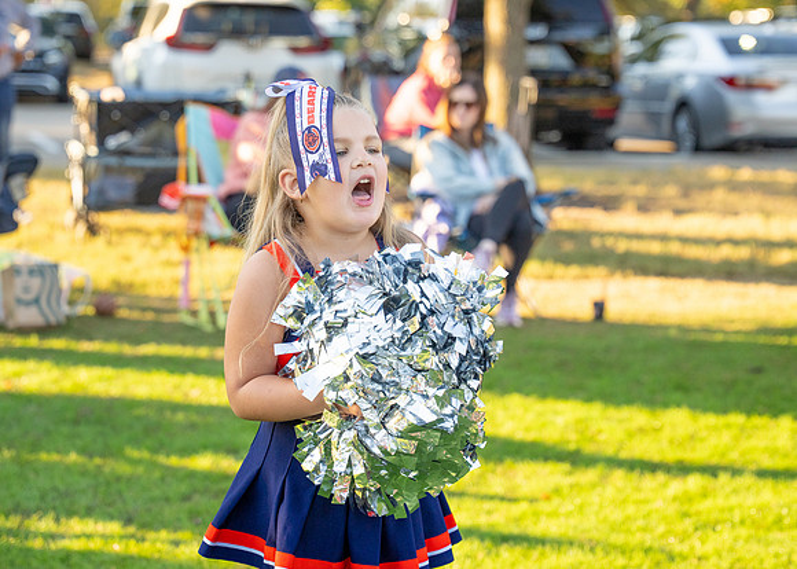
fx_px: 1963
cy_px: 218
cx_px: 384
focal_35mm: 87
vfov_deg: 16.5
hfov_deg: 22.9
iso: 400
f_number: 2.8
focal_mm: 63
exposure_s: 1/1600
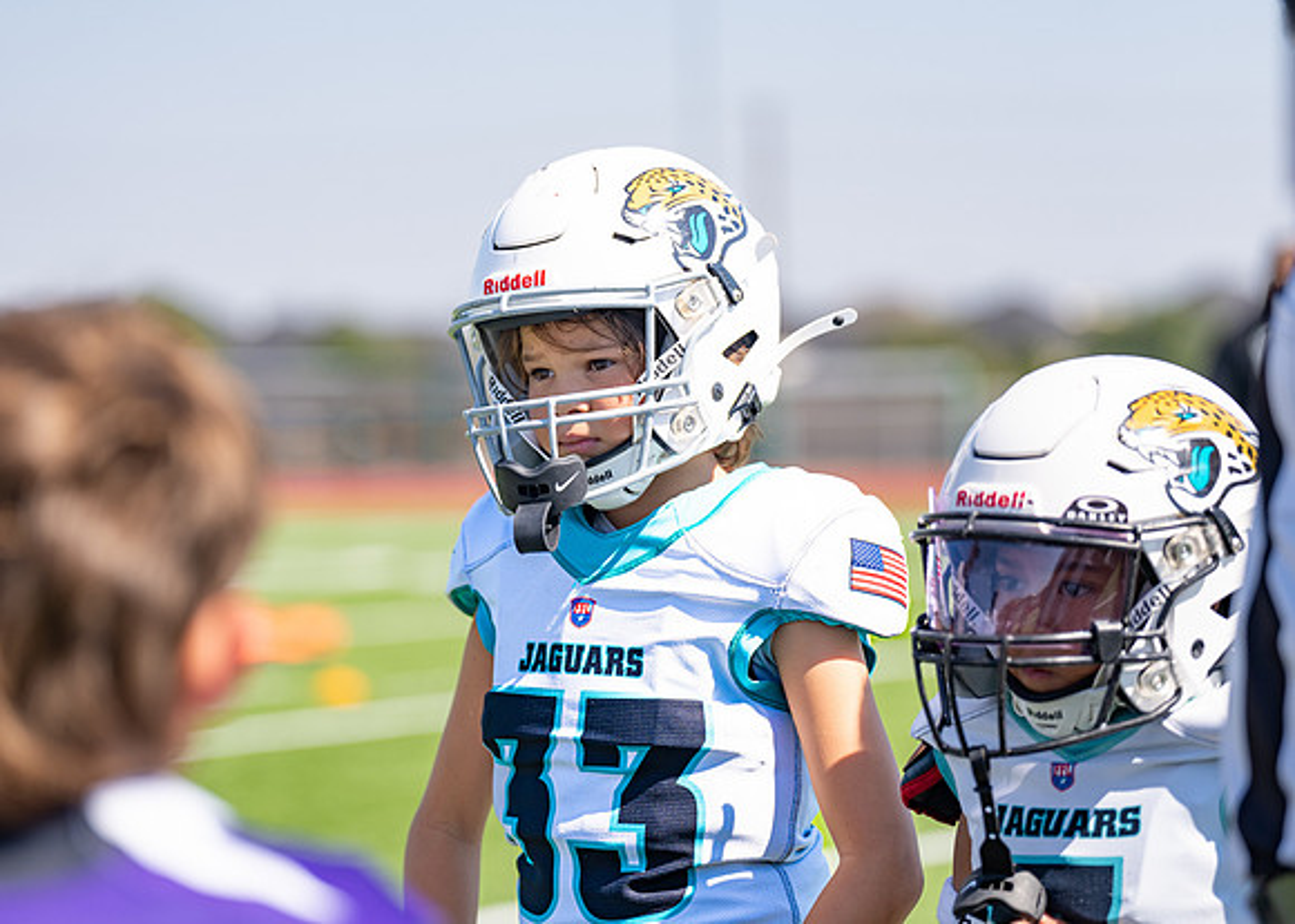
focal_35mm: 136
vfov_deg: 10.6
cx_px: 648
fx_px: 5004
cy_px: 462
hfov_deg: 14.7
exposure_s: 1/2000
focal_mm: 125
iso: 125
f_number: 2.8
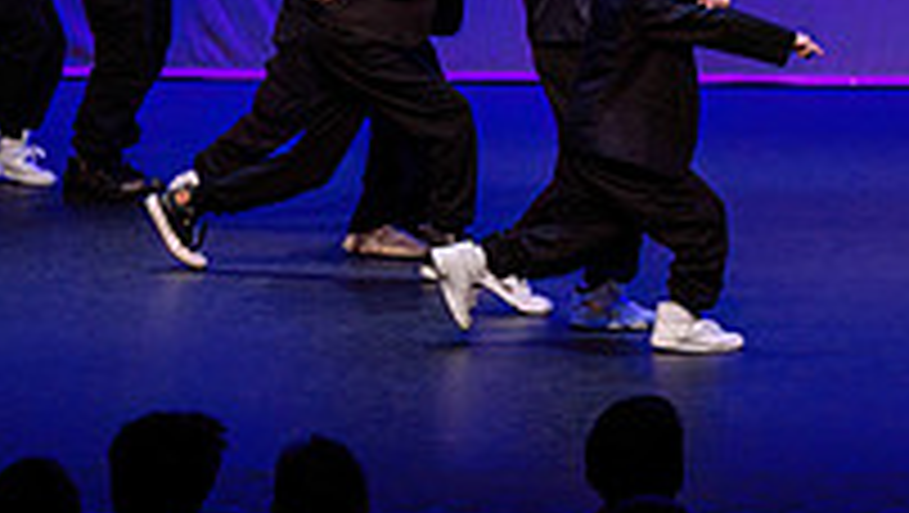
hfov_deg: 8.4
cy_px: -95
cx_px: 1083
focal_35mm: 255
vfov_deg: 4.8
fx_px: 6151
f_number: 2.8
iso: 1250
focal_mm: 70
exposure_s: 1/400
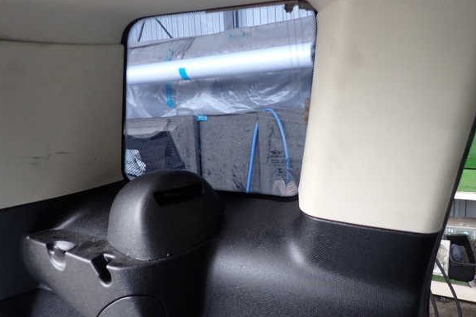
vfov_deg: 47.9
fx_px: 357
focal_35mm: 27
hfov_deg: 67.4
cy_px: 156
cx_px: 243
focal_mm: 4.5
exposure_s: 1/60
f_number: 2
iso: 200
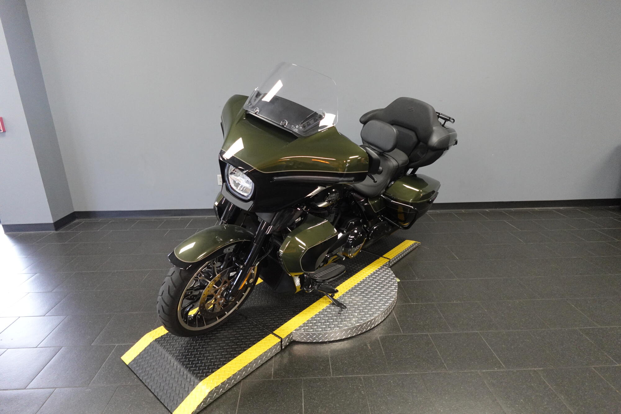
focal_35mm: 20
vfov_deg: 61.9
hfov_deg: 84.0
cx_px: 310
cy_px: 207
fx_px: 345
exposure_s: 1/160
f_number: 2
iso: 1250
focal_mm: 7.6
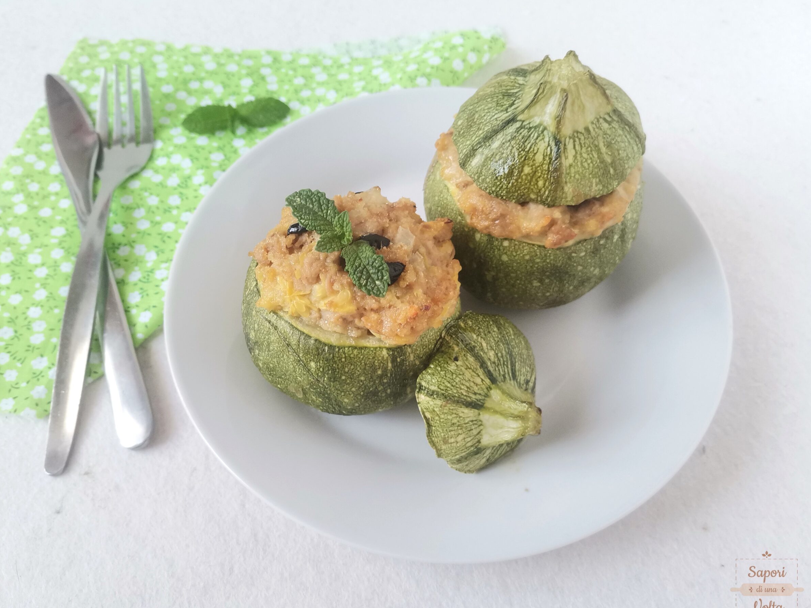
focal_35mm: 28
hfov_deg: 63.4
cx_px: 385
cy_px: 313
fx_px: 656
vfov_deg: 49.7
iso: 125
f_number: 1.8
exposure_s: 1/100
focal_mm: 4.75
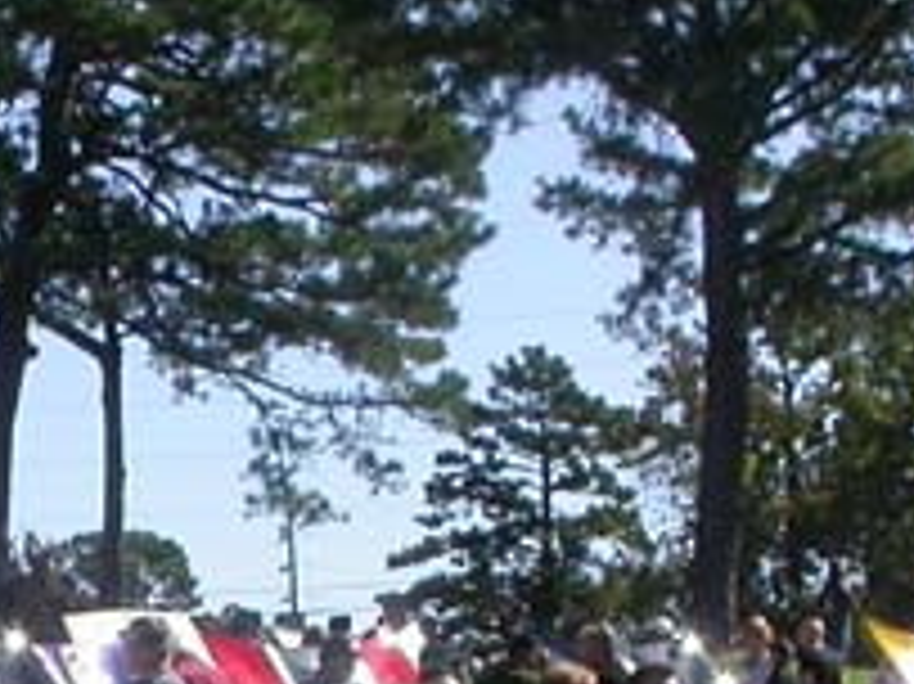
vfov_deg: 9.8
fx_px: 3958
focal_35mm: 150
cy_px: 765
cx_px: 45
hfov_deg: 13.0
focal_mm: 7.85
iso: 100
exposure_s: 1/288
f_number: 7.5
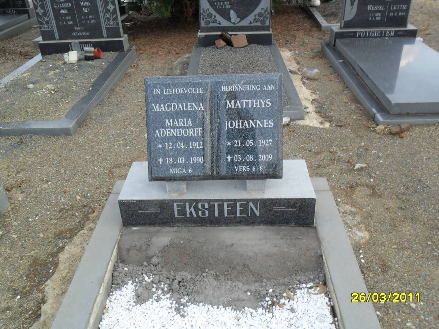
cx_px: 220
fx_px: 406
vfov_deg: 44.2
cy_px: 164
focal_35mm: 32
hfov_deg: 56.8
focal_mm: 5.7
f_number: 3.7
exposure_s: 1/125
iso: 100
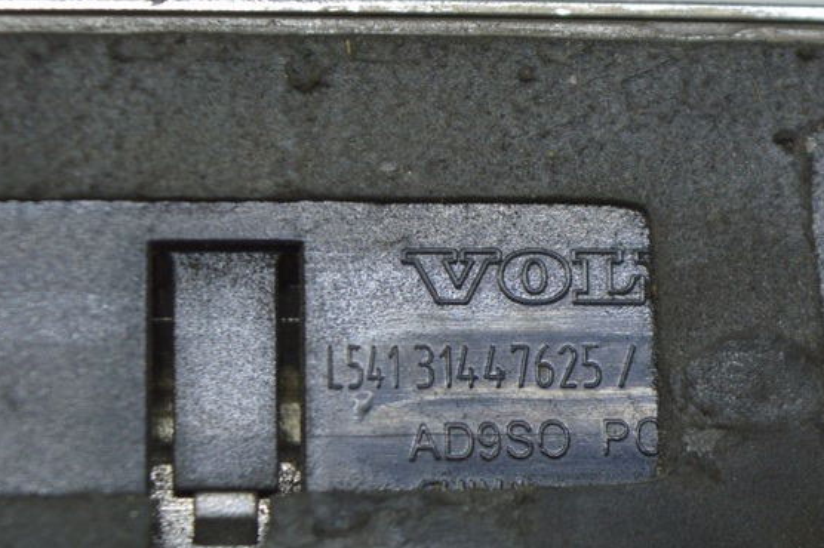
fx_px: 3475
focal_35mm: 152
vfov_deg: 9.0
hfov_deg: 13.5
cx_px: 516
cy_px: 310
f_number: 5.6
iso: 400
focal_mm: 55
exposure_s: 1/40
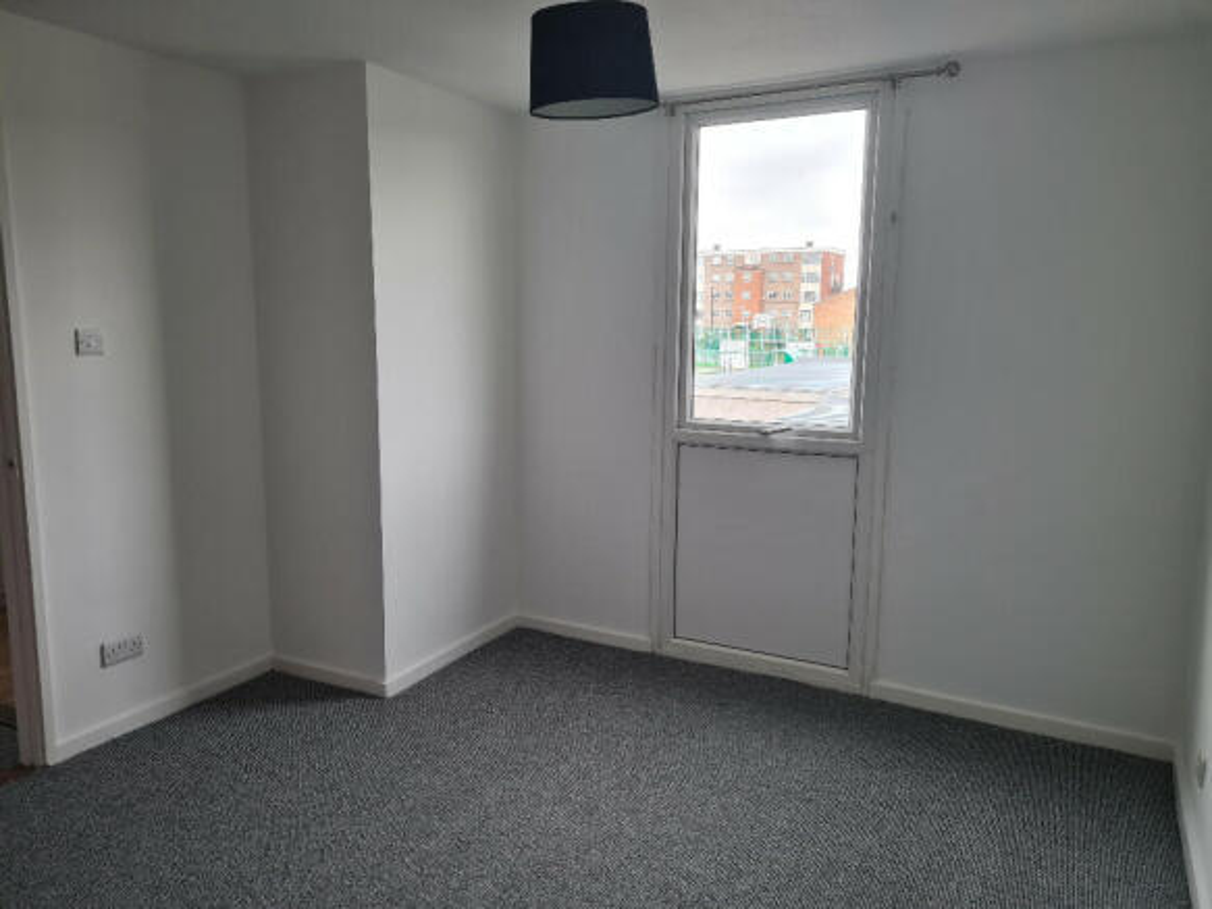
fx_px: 910
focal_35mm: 26
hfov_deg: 67.3
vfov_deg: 53.0
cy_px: 454
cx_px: 606
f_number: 1.8
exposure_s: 1/100
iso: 200
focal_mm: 5.4
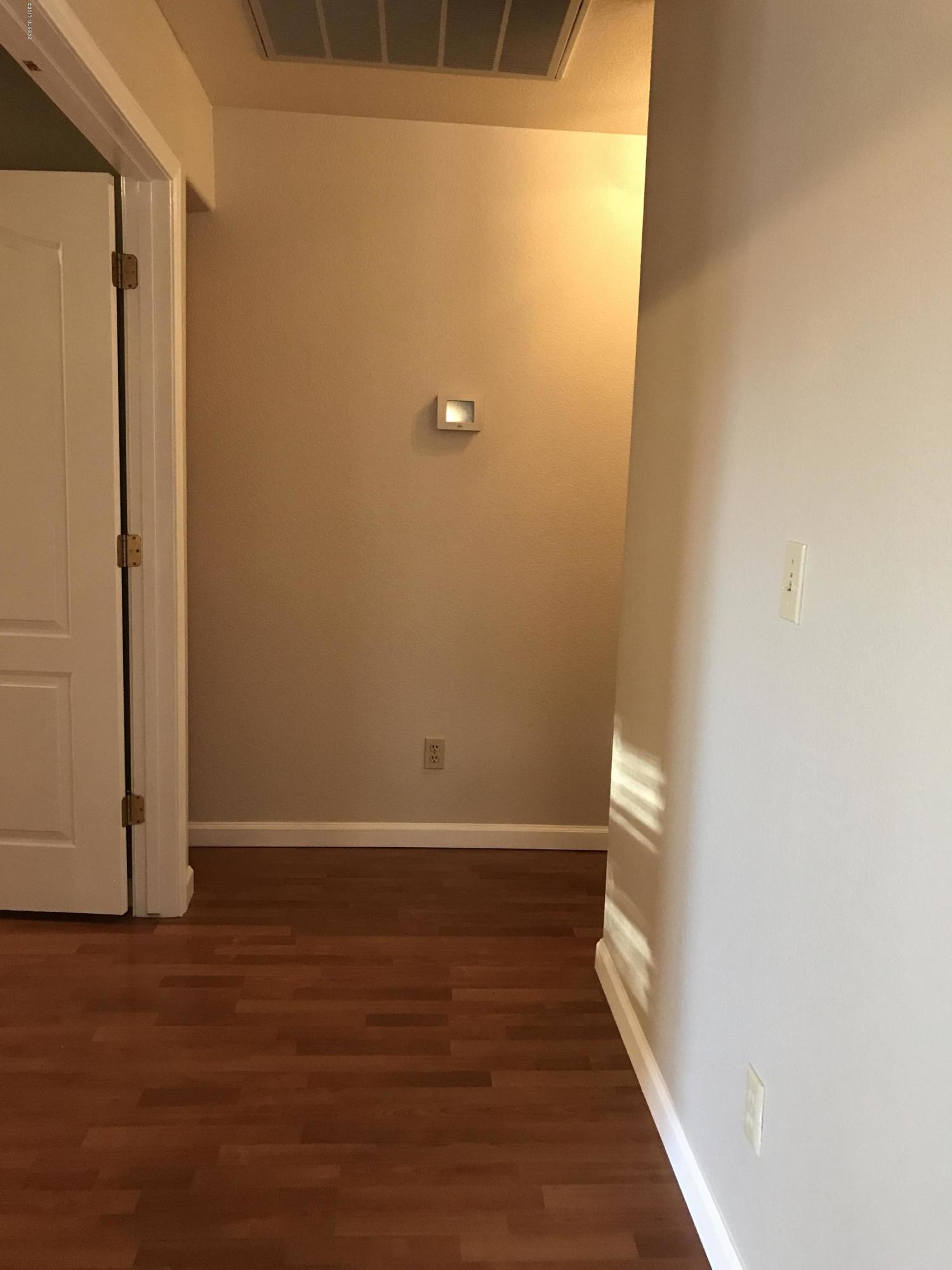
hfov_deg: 49.7
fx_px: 1027
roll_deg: -0.2
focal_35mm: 28
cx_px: 476
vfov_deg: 63.4
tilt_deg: -7.3
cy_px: 635
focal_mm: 3.99
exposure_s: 1/15
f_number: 1.8
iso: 64
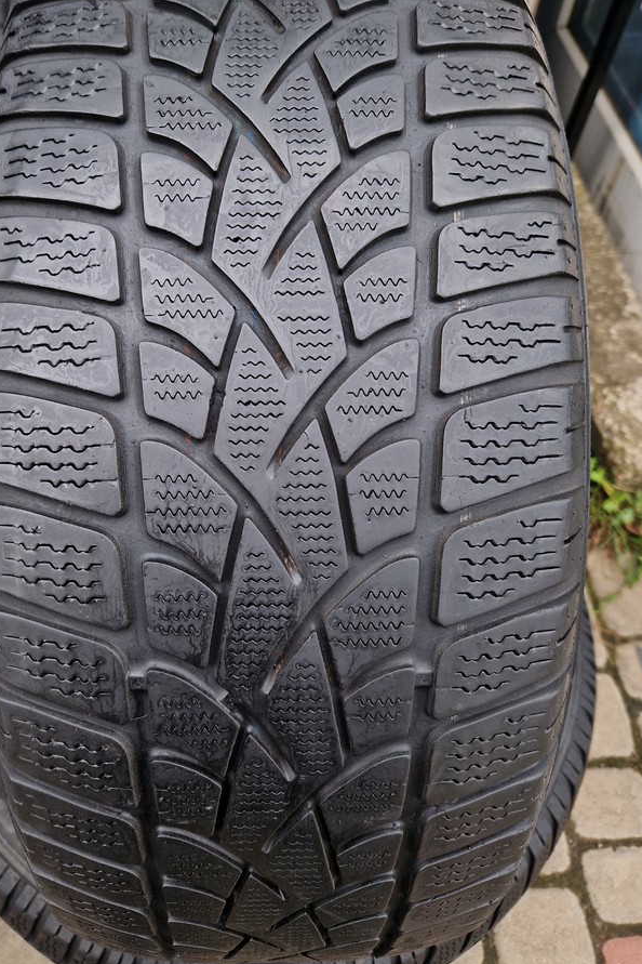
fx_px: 776
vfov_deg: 63.5
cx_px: 258
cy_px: 435
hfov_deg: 44.7
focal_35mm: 29
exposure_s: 1/132
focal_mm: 5.4
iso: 50
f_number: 1.8
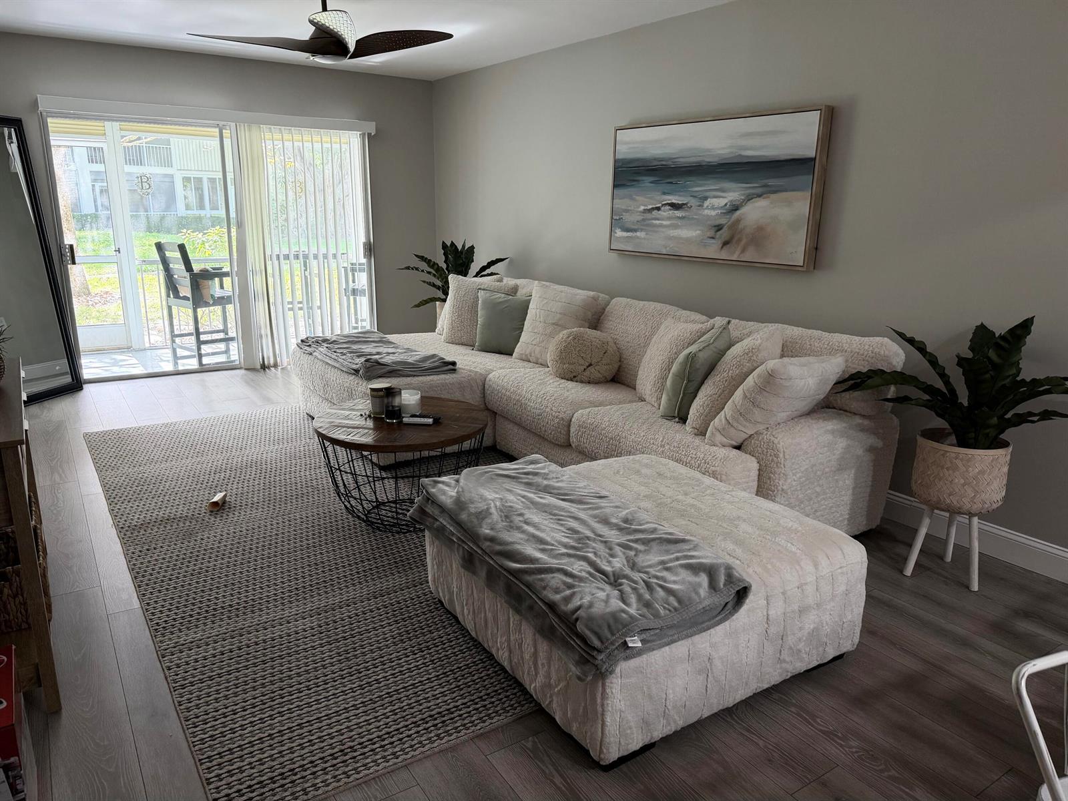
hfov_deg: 71.6
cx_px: 534
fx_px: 740
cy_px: 400
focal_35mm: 24
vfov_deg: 56.8
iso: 250
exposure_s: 1/120
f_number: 1.78
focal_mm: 6.76
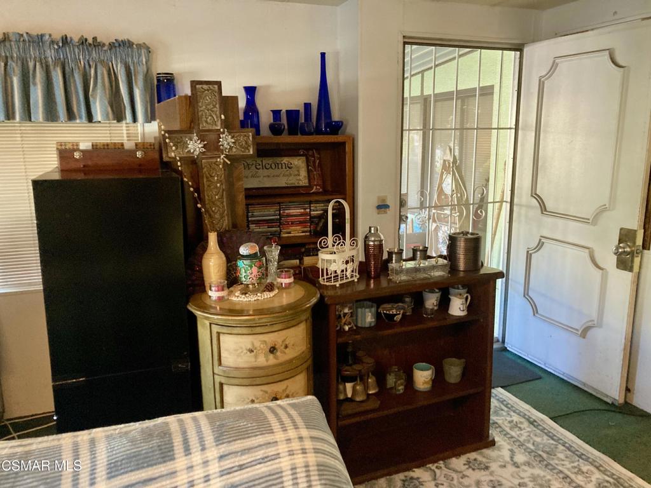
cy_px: 244
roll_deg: +0.4
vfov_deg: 49.7
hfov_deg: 63.4
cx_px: 326
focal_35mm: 28
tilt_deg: -11.6
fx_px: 527
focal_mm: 3.99
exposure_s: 1/40
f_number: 1.8
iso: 320
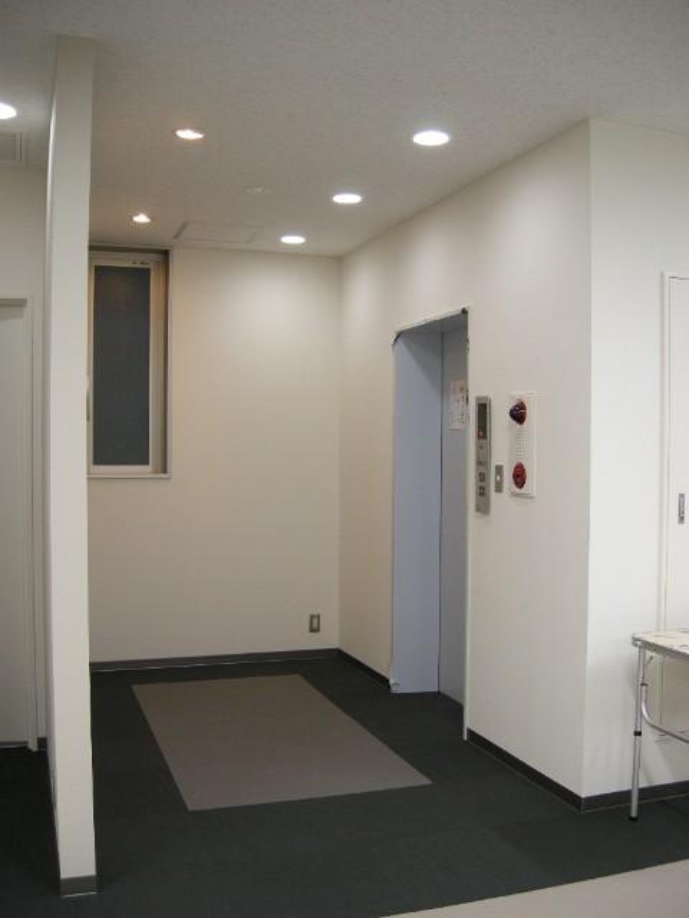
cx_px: 344
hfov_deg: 40.7
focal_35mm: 35
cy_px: 459
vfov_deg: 52.6
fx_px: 929
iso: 177
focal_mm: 7.5
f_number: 2.7
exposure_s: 1/55
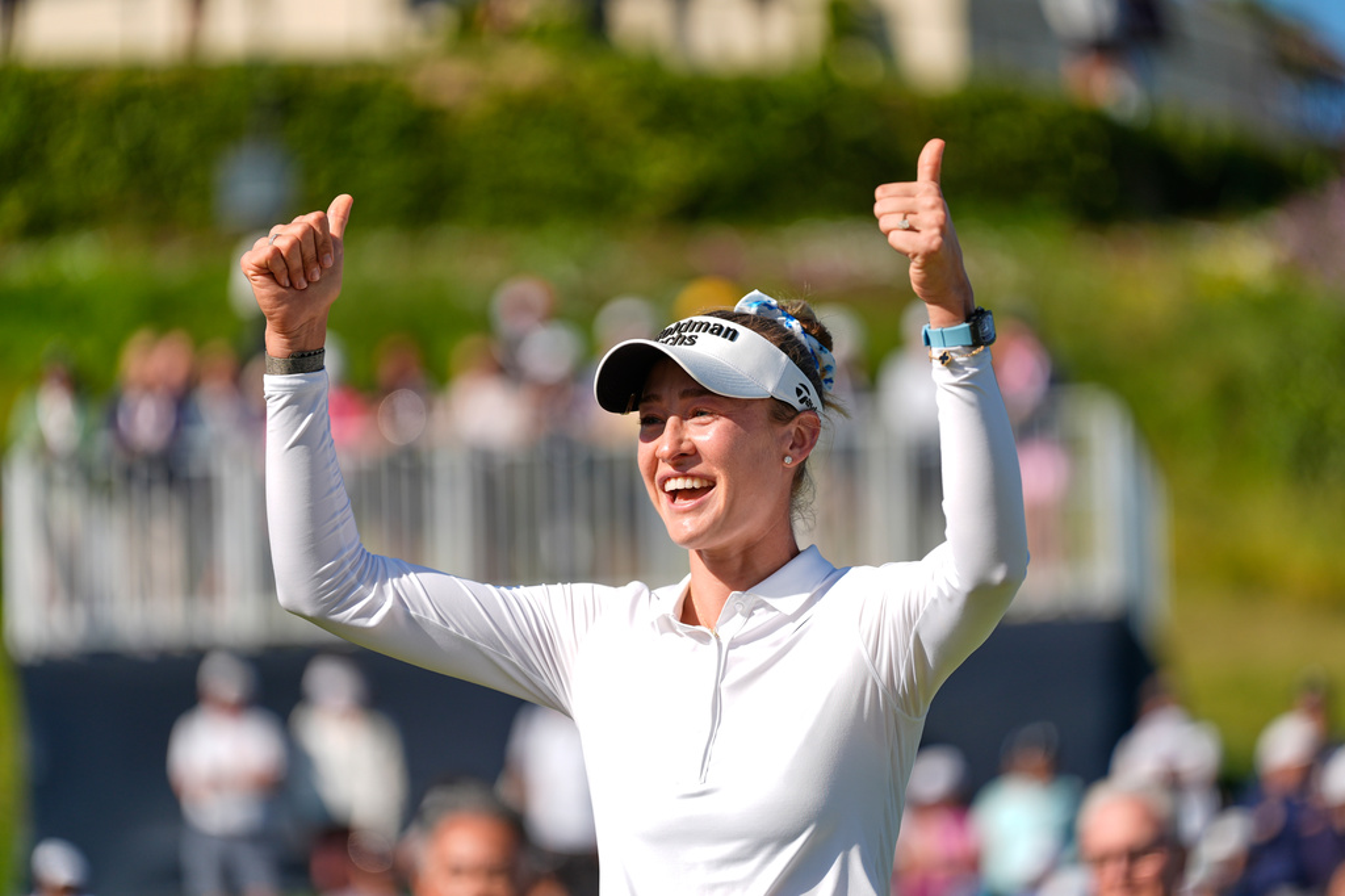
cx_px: 672
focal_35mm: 200
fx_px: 7469
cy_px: 448
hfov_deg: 10.3
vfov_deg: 6.9
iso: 125
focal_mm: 200
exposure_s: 1/3200
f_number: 2.8
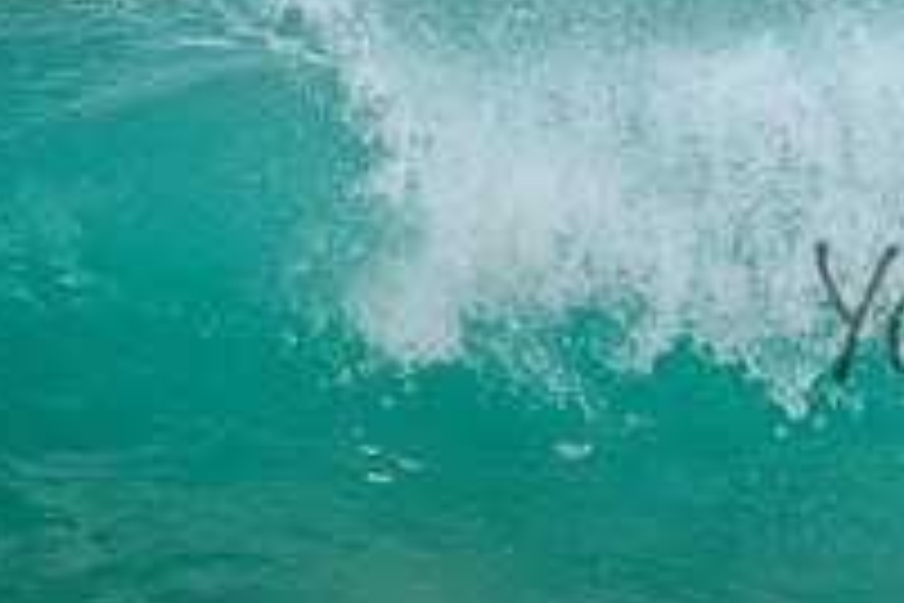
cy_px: 272
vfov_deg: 0.6
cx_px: 1277
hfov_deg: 0.9
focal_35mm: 2307
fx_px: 57927
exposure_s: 1/2000
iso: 1100
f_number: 11
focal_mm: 800
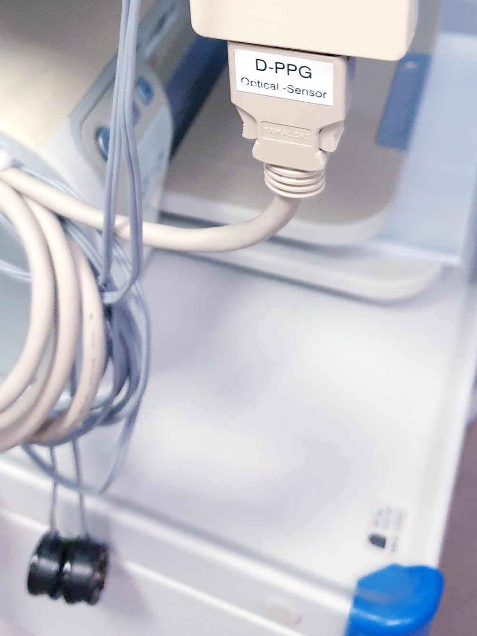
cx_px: 182
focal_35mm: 50
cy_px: 64
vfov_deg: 35.9
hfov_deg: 29.0
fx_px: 919
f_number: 1.5
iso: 400
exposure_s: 1/50
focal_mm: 4.3
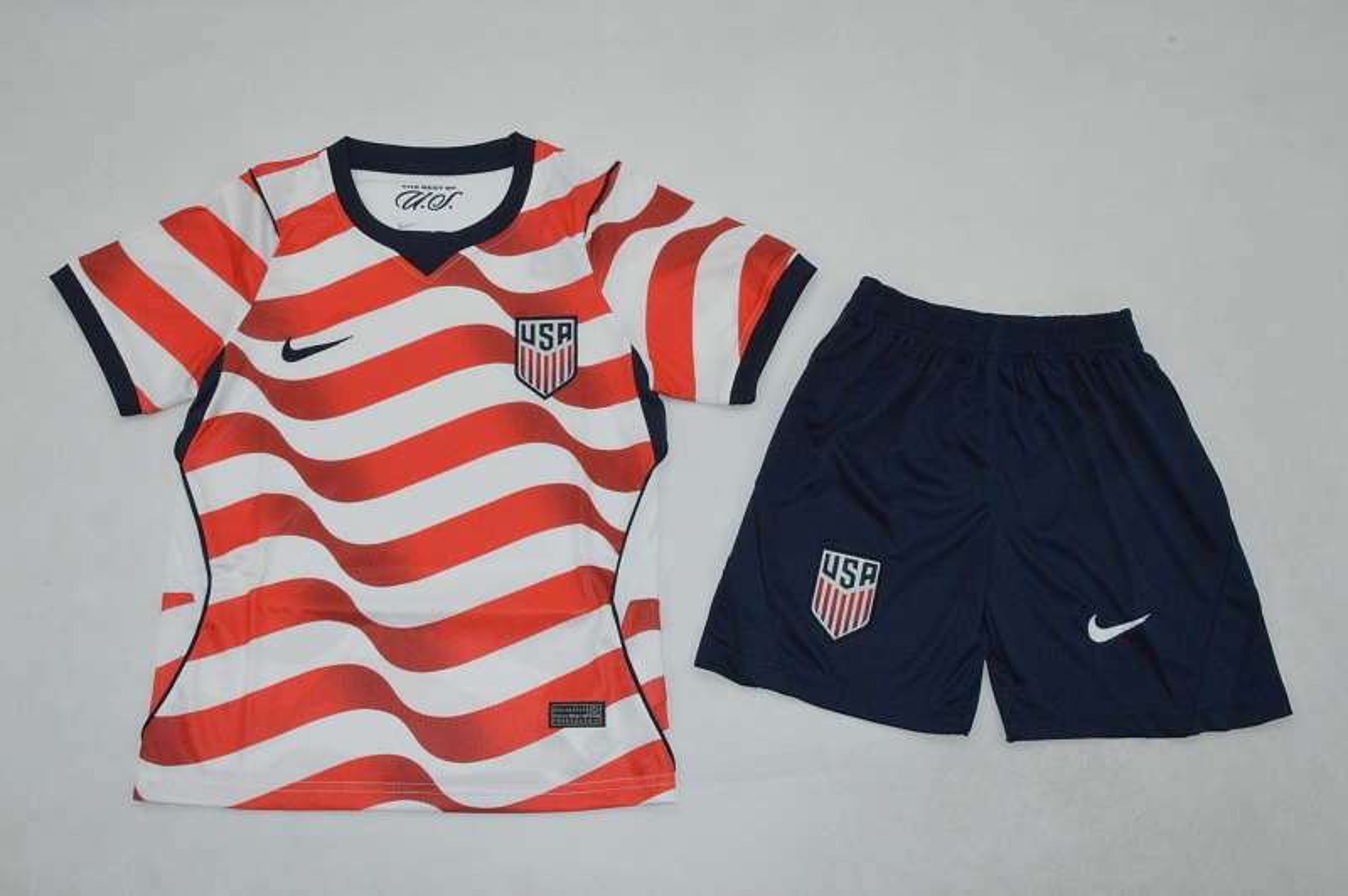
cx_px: 674
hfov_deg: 53.2
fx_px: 1347
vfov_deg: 36.8
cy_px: 448
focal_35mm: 36
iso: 3200
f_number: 25
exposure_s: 1/200
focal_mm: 24
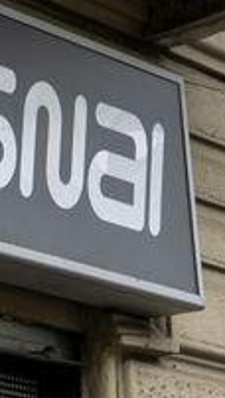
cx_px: -1097
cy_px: 581
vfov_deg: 9.4
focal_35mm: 224
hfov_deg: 4.3
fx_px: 2370
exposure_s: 1/250
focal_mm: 24
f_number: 9
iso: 100
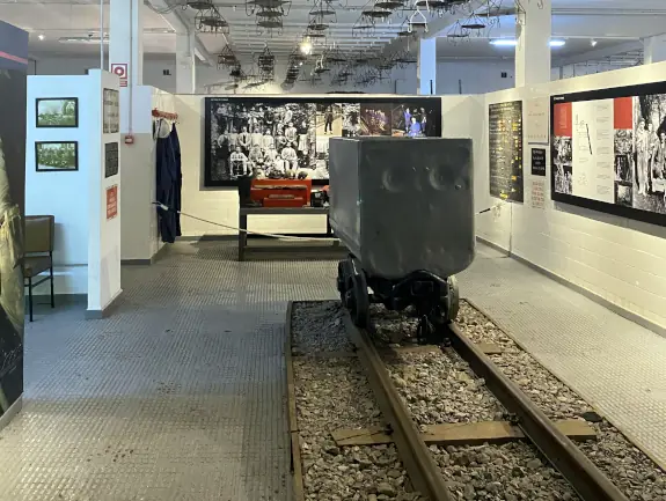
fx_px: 501
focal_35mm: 26
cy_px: 250
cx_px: 333
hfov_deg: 67.2
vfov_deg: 53.2
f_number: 1.8
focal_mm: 4.25
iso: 500
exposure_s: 1/50
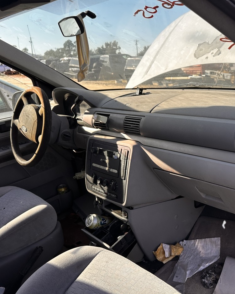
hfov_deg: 44.1
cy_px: 147
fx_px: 278
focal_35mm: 32
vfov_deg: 55.7
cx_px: 181
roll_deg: +0.0
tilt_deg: -15.5
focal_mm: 6.86
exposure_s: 1/745
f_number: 1.78
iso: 80
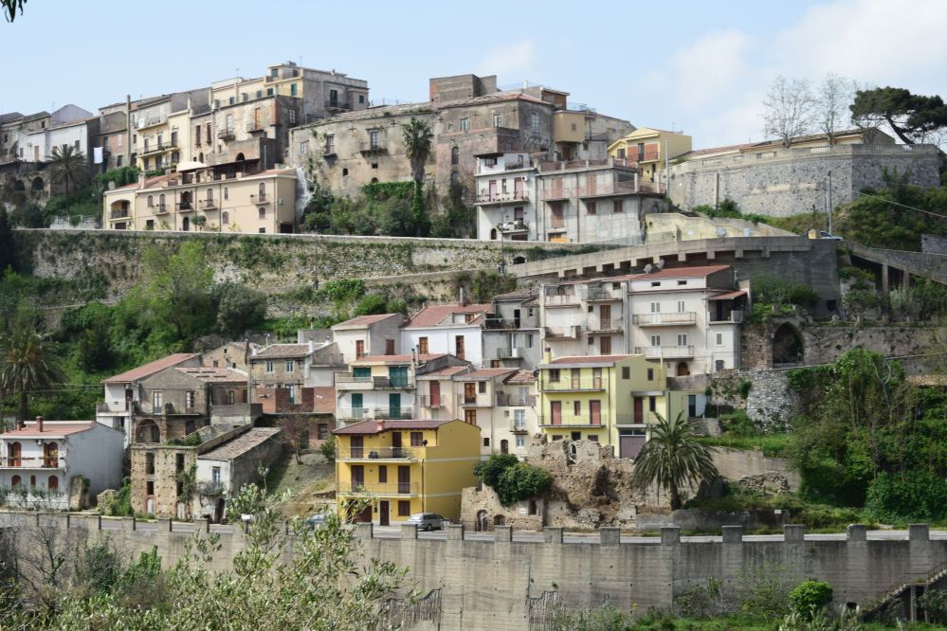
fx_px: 1775
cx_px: 474
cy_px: 316
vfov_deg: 20.2
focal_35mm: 68
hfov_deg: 29.9
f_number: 11
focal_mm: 45
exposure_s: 1/400
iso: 400
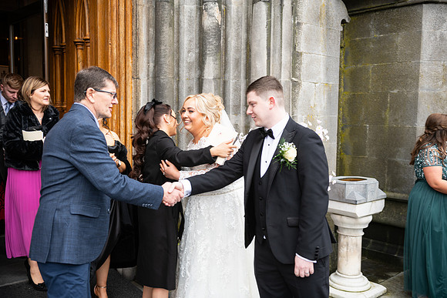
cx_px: 224
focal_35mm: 35
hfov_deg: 54.4
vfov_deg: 37.9
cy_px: 149
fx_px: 435
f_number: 3.5
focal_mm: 35
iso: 125
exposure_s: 1/160
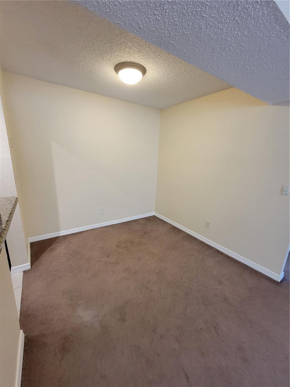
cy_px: 194
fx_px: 145
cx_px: 145
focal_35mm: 13
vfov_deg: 106.2
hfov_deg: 89.9
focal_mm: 2.2
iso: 250
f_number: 2.2
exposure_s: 1/60
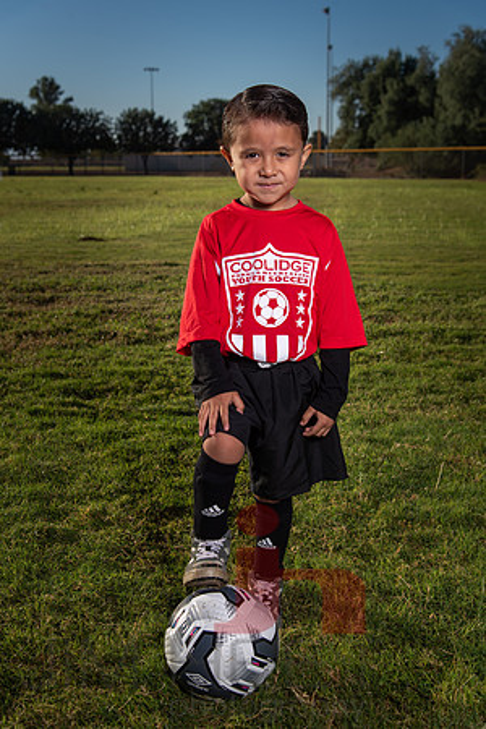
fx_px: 972
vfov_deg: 41.1
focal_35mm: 48
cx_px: 243
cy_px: 364
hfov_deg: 28.1
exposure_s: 1/1000
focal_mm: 48
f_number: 5.6
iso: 100
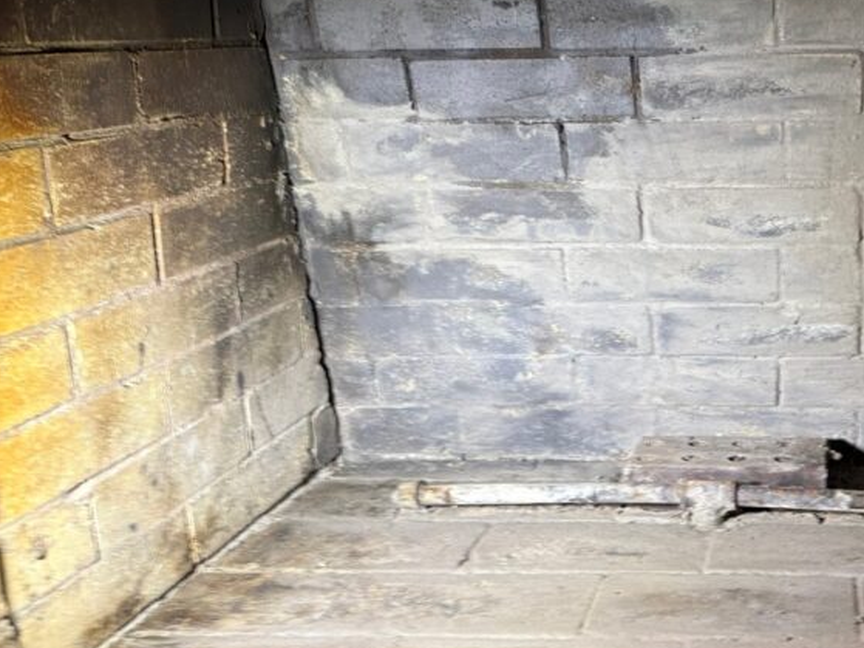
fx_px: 1098
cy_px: 275
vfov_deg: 32.8
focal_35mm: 44
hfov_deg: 40.4
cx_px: 742
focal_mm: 6.76
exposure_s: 1/50
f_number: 1.78
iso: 200
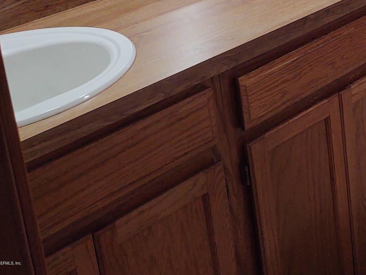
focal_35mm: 72
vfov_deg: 19.0
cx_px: 470
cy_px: -80
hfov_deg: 23.9
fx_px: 761
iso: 144
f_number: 1.7
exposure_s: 1/100
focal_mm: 4.75
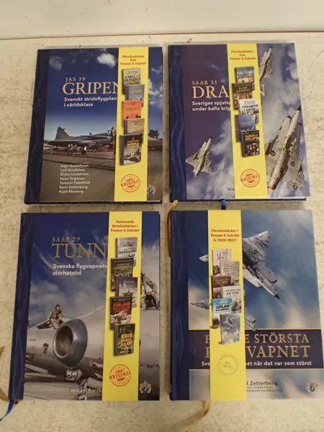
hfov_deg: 46.8
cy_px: 216
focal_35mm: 30
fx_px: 374
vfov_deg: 60.0
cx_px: 162
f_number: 2.3
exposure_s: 1/60
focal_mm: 5.5
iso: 800
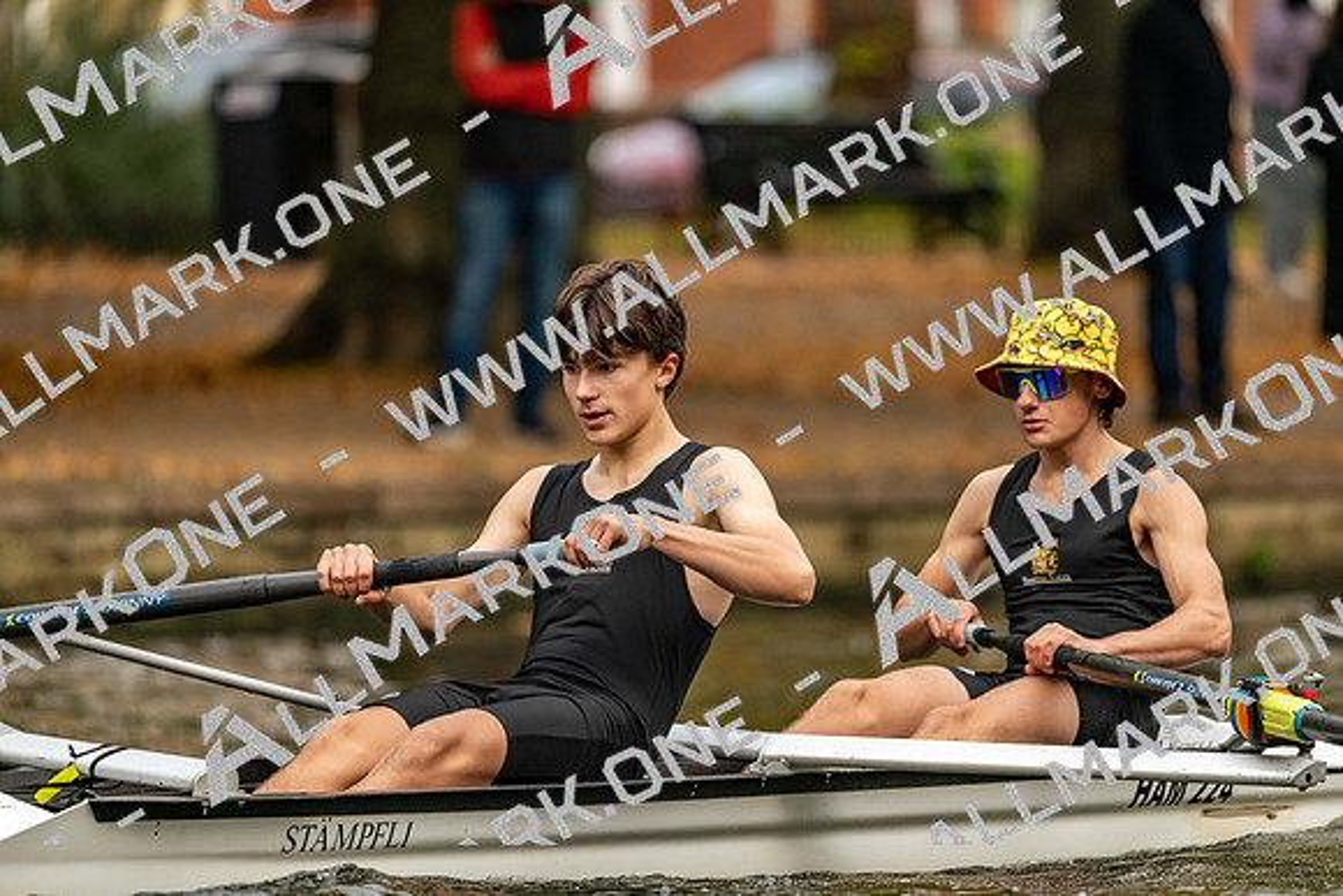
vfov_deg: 3.4
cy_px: 448
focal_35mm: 400
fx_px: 14925
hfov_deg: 5.2
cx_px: 672
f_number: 4.5
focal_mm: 400
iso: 2200
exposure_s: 1/2500
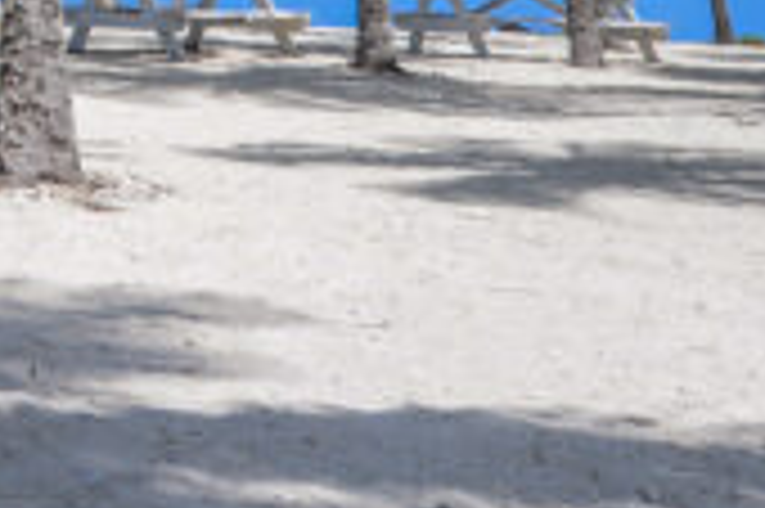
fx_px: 2102
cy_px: -978
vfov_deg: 10.3
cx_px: -626
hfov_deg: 16.9
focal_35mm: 99
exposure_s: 1/250
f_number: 8
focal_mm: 14
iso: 100
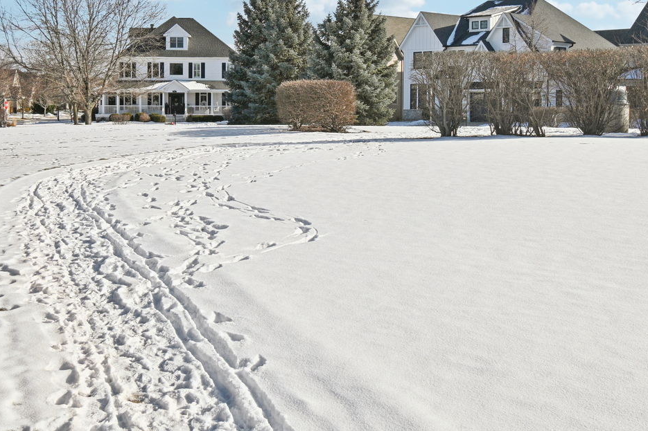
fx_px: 936
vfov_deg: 25.8
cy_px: 125
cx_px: 281
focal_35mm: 52
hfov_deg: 38.1
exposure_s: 1/500
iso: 100
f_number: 8
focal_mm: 20
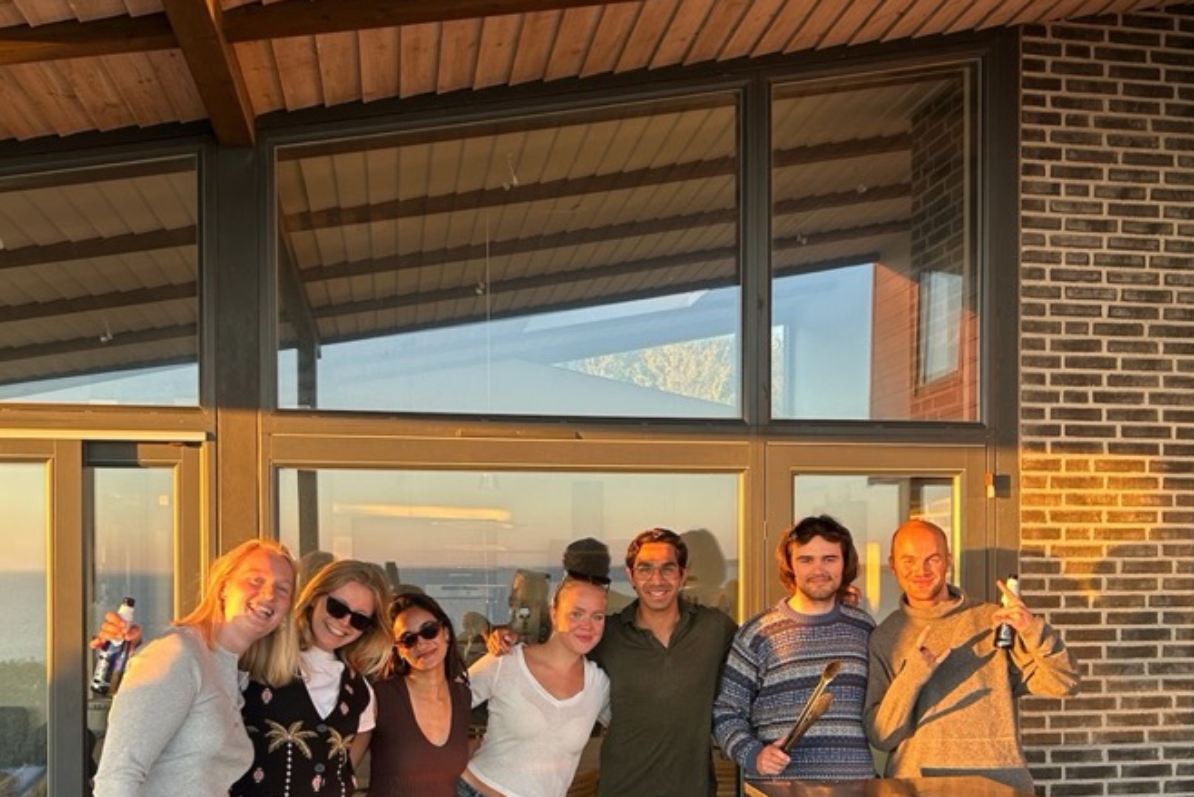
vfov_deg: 35.5
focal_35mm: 37
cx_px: 605
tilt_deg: +1.9
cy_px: 557
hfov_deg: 51.9
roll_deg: +1.1
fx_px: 1227
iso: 64
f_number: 1.5
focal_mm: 5.7
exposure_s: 1/121
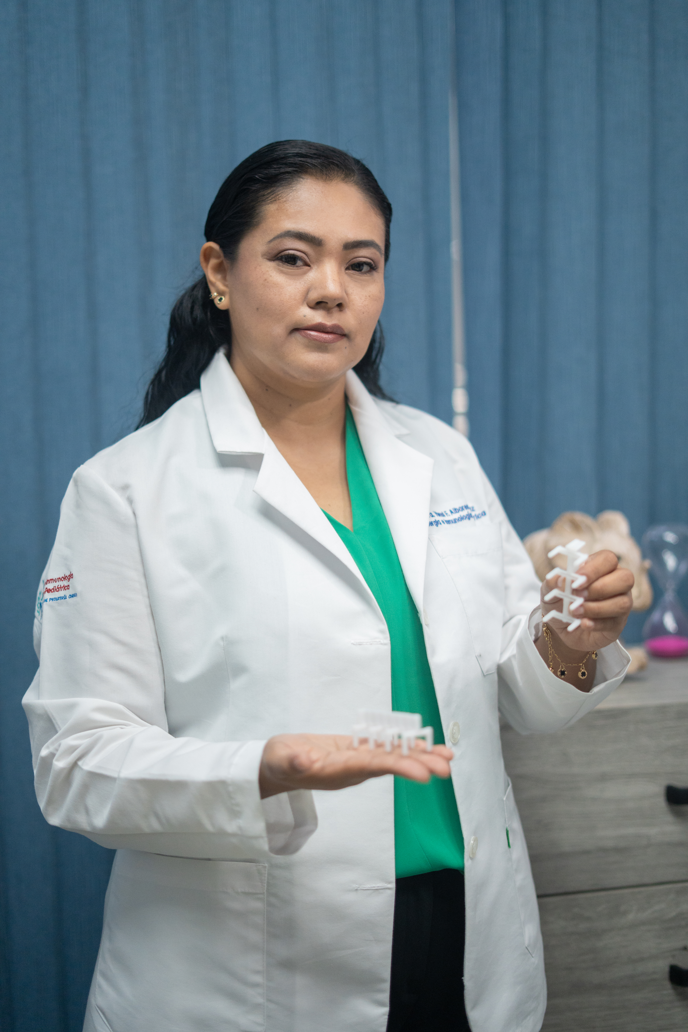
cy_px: 516
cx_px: 344
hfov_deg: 27.0
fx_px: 1433
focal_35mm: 50
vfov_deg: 39.6
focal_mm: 50
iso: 2000
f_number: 1.8
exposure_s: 1/800
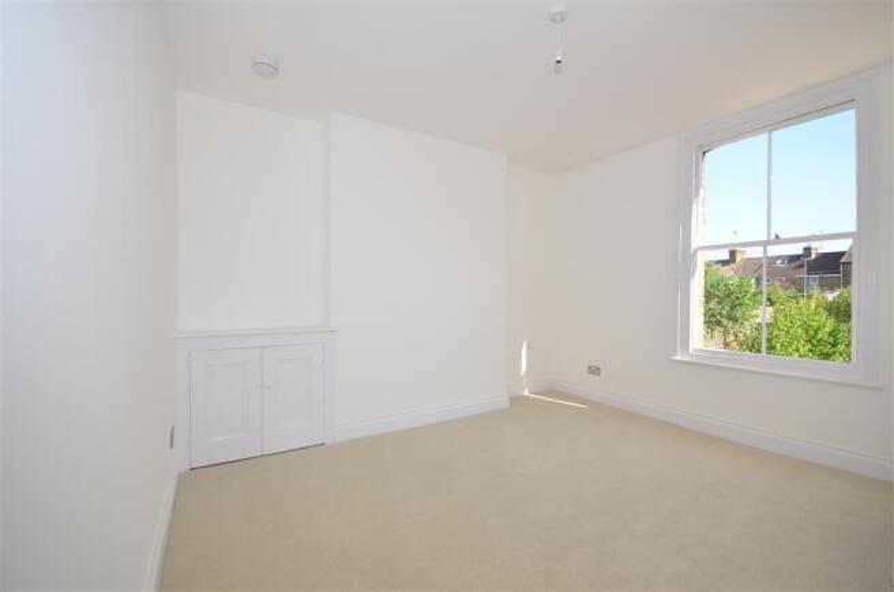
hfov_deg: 100.5
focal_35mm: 15
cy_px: 296
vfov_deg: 77.0
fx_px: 372
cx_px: 447
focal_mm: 10
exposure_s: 1/200
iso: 200
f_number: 6.3
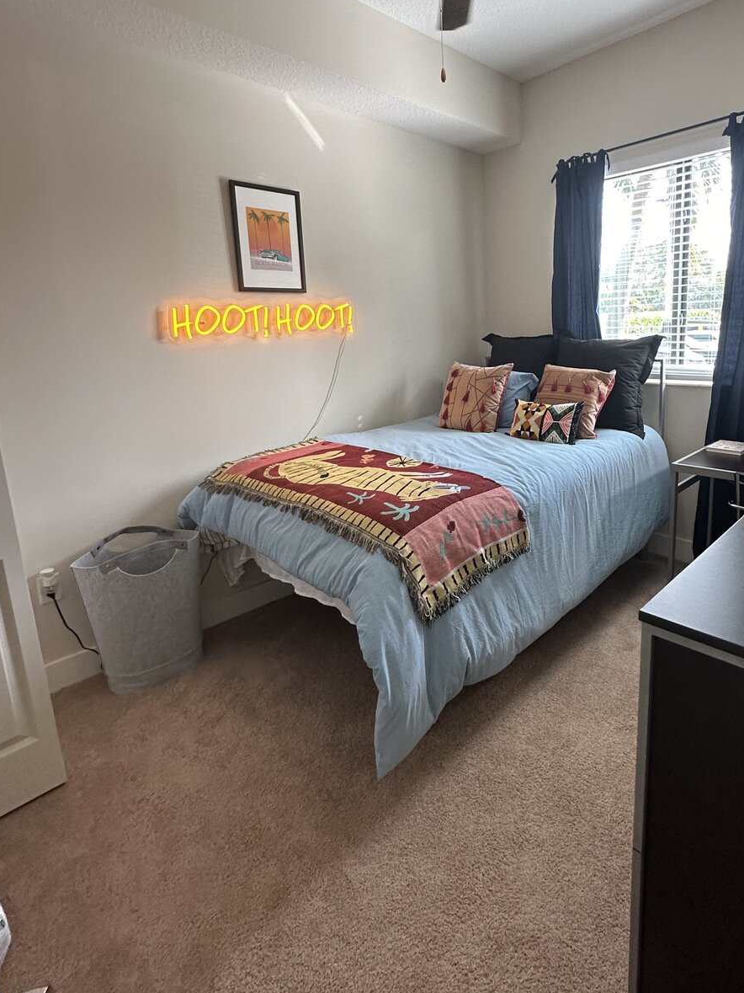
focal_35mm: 19
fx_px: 545
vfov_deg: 84.1
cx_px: 473
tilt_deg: -13.7
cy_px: 425
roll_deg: -1.5
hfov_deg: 67.4
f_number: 2.2
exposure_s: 1/120
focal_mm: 2.22
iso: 160
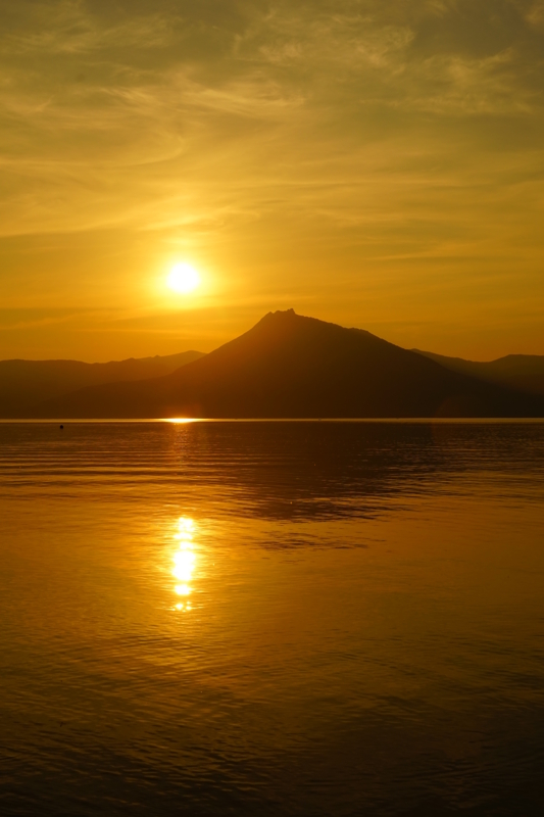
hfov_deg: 27.5
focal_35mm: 49
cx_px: 272
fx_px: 1111
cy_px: 408
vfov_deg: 40.4
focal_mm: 33
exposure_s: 1/800
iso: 100
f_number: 13
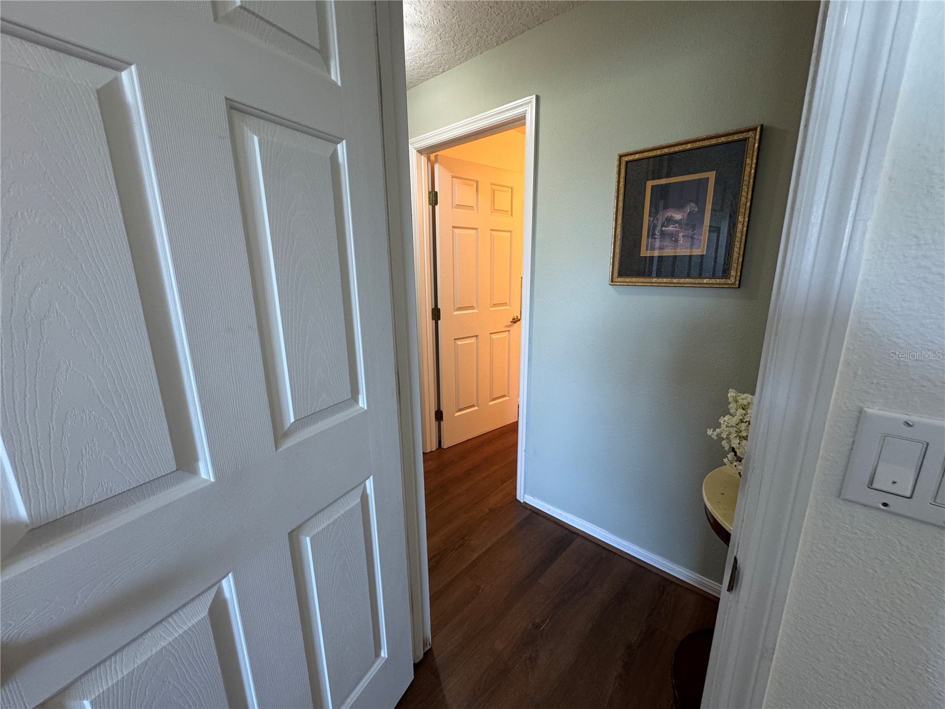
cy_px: 354
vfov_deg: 85.7
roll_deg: +0.0
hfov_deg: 102.1
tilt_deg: -14.0
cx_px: 472
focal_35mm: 14
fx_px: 382
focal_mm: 2.22
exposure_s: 1/60
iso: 200
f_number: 2.2
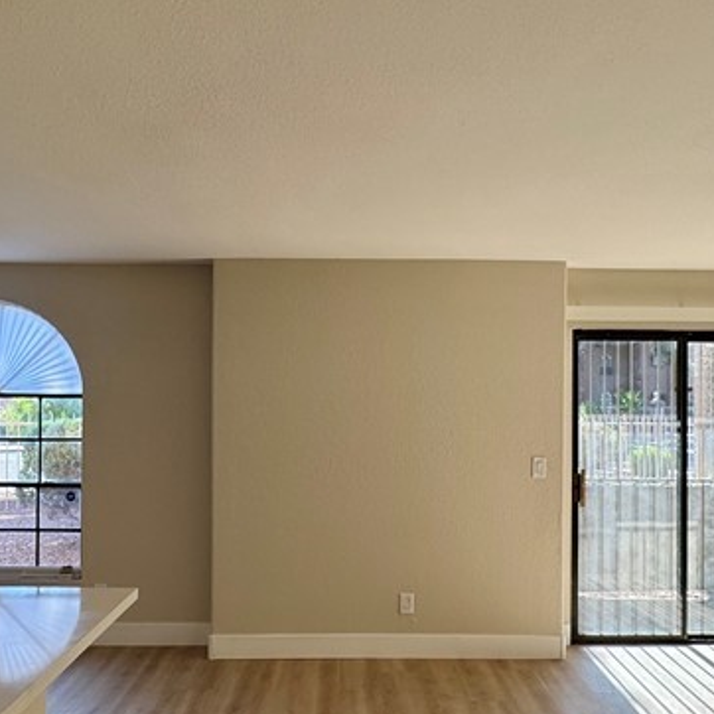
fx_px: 817
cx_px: 361
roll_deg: +0.5
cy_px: 394
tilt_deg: +1.2
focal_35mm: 35
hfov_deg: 47.2
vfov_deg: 47.1
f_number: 2.2
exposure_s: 1/169
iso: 40
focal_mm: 2.22
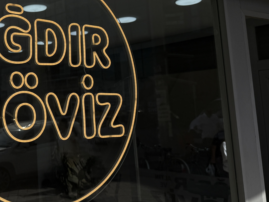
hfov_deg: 34.2
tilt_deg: +7.5
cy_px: 48
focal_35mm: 53
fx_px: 412
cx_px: 27
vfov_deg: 27.1
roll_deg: +1.9
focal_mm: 6.76
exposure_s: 1/11905
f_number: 1.78
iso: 80
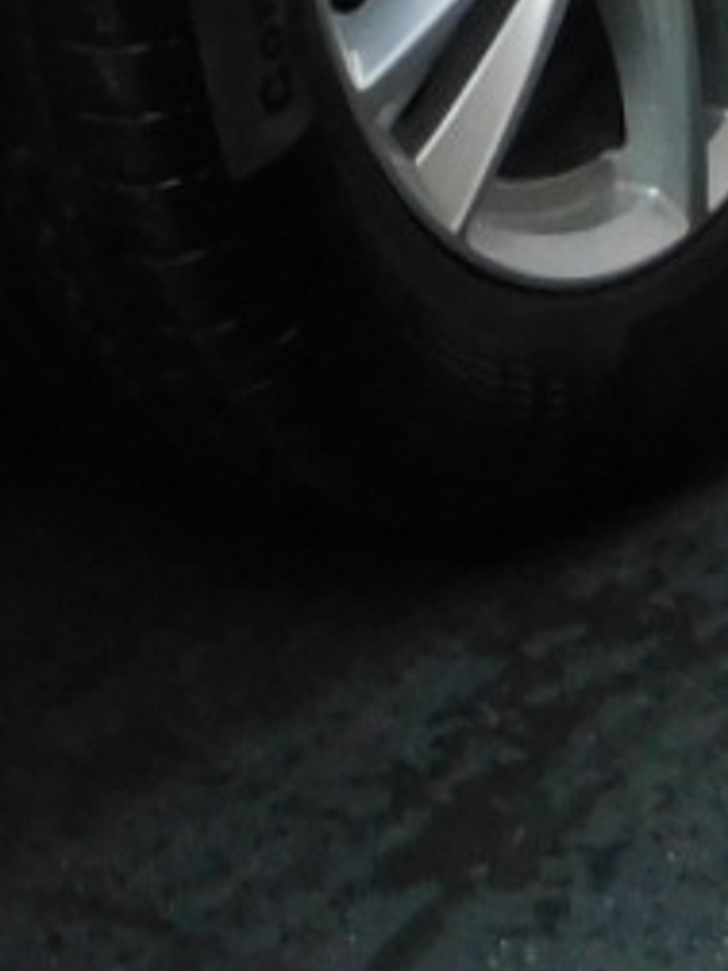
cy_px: -1183
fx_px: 4094
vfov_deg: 11.6
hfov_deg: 10.0
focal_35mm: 146
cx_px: -216
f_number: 3
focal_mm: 4
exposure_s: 1/30
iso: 320
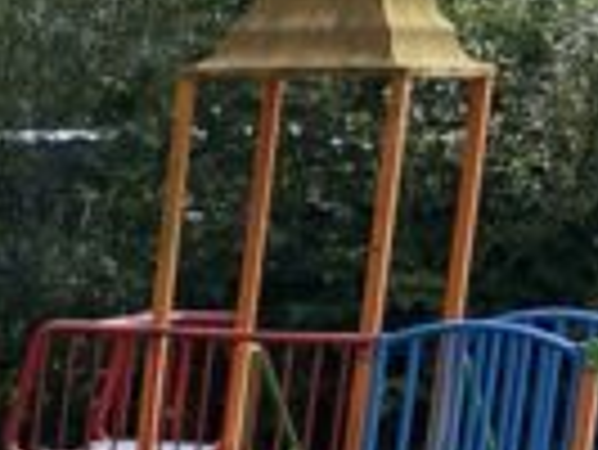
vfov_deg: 7.1
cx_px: -1457
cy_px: 945
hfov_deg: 7.9
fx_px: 3458
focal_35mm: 200
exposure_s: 1/1447
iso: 32
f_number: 1.8
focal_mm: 4.25
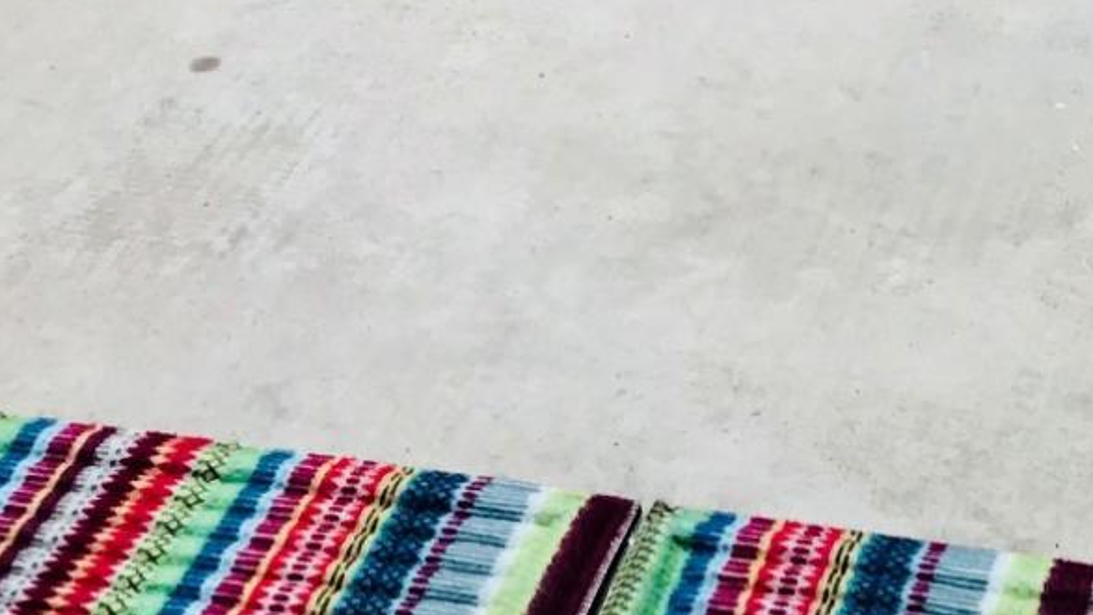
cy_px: -926
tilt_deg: -10.2
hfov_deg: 20.4
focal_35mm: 104
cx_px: 829
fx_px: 3014
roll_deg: +2.8
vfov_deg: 10.0
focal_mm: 3.99
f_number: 1.8
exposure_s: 1/183
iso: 20
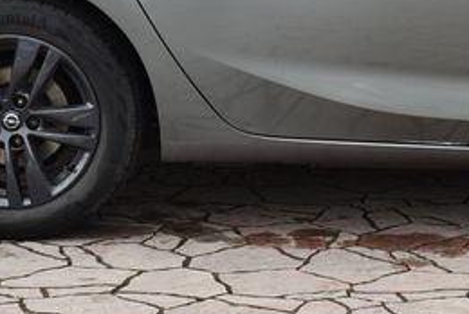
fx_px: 2256
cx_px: 489
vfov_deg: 7.9
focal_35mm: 173
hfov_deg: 11.7
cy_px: -60
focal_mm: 44
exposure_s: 1/200
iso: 500
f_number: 7.1
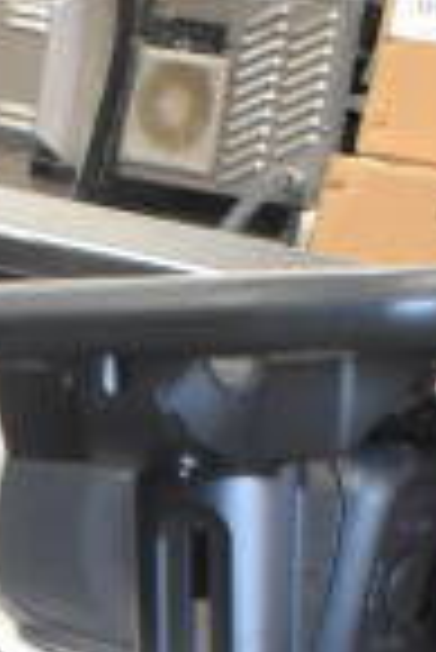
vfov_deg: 9.4
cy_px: 1210
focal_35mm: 208
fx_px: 3769
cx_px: -499
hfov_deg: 6.4
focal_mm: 22
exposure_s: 1/40
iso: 2200
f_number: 3.8
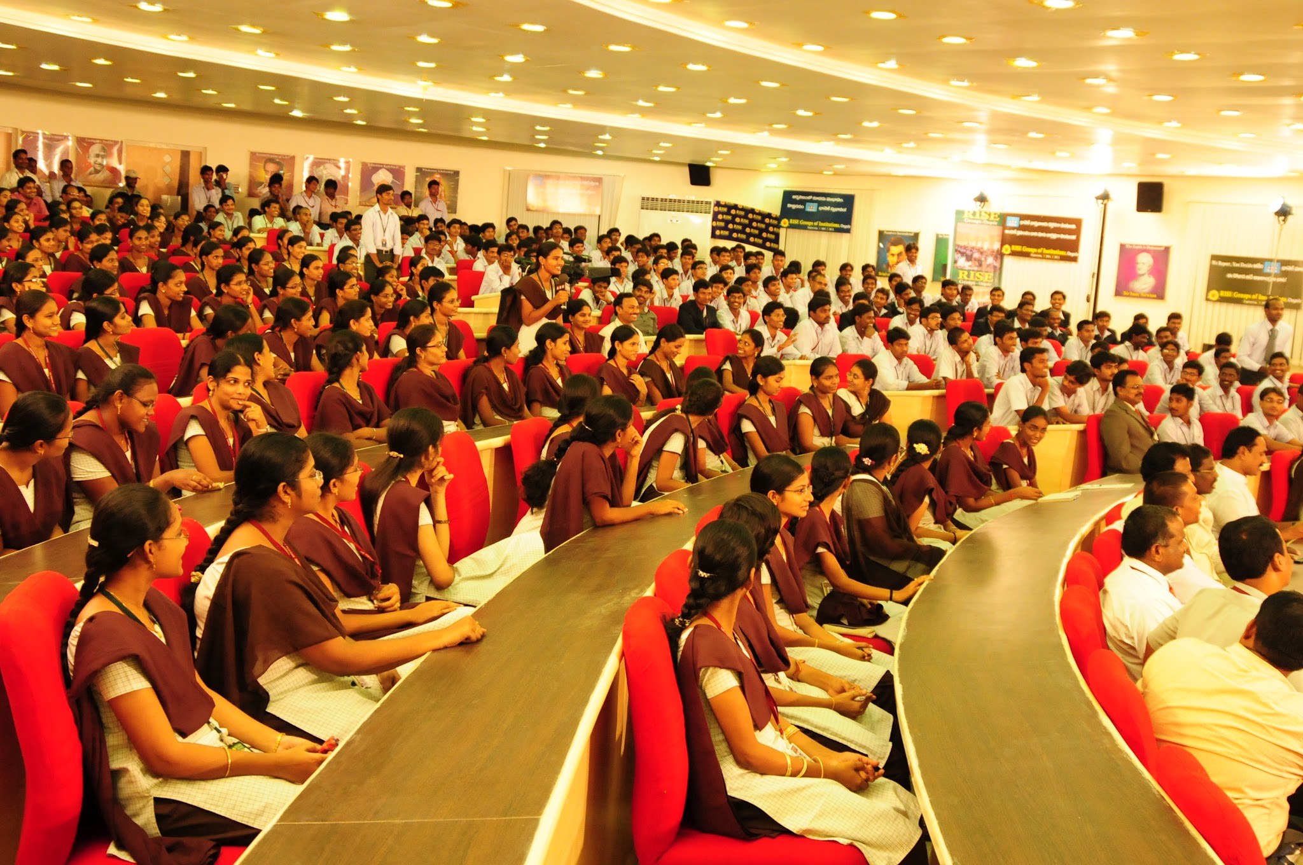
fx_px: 1301
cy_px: 432
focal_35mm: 36
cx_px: 652
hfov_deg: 53.2
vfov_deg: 36.8
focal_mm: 24
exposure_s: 1/125
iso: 1600
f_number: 4.5
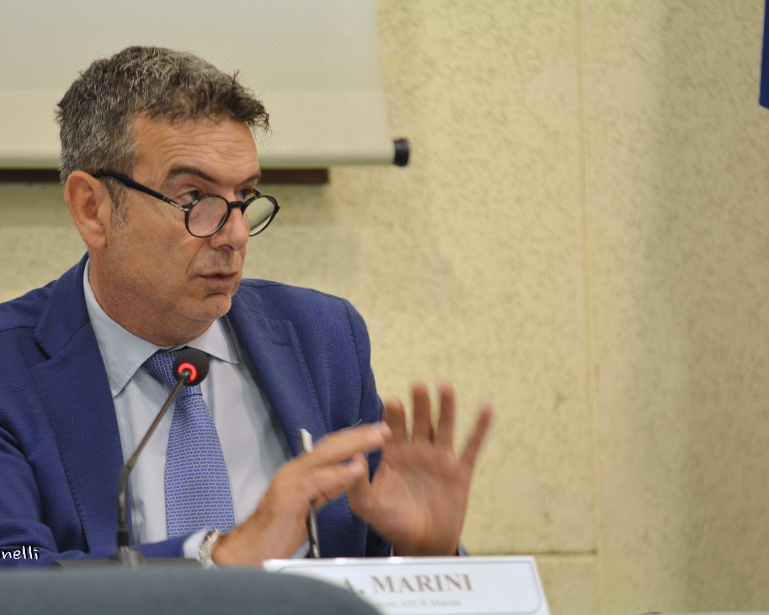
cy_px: 308
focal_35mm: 271
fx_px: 6168
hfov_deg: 7.1
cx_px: 309
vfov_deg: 5.7
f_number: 2.8
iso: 900
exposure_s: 1/60
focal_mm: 160
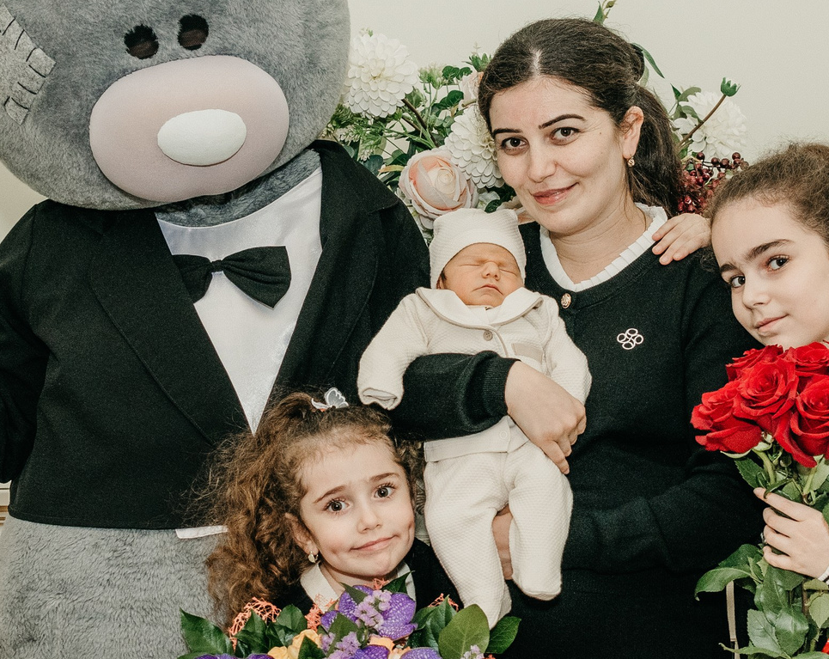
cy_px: 485
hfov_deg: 23.6
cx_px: 476
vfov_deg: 18.8
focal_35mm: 81
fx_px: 1982
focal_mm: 24
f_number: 4.5
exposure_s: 1/160
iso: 320
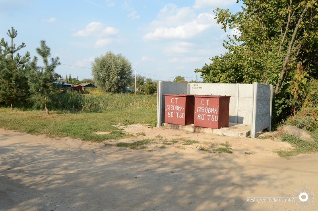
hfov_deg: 62.0
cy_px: 106
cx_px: 159
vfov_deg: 43.5
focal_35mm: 30
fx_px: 265
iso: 100
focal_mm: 20
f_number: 8
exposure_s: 1/250
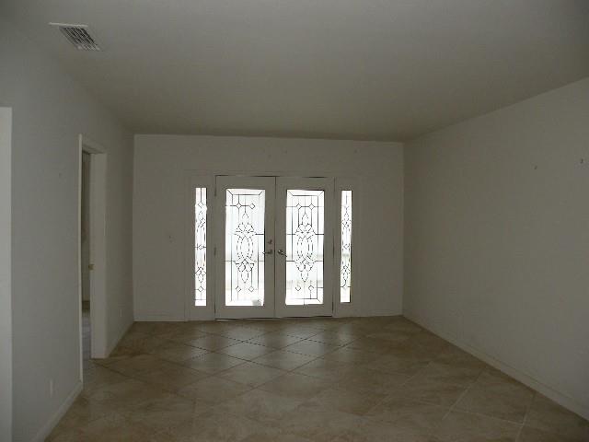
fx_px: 459
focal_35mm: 27
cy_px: 221
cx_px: 294
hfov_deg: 65.3
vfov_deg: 51.4
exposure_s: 1/57.7
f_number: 2.8
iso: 64
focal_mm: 4.7
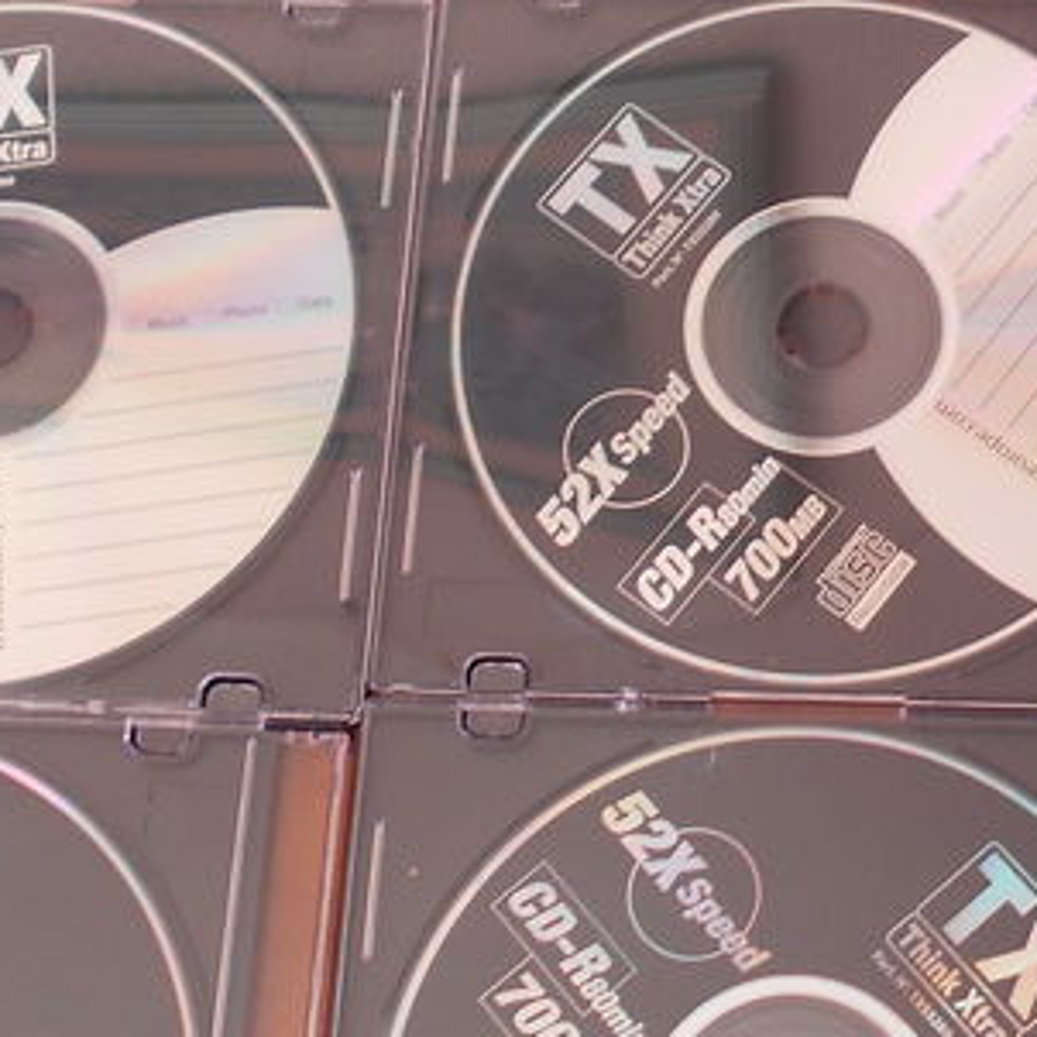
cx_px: 876
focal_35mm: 76
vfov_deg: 22.7
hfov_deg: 22.4
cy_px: 374
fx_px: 2576
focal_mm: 4.6
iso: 100
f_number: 3.2
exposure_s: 1/30
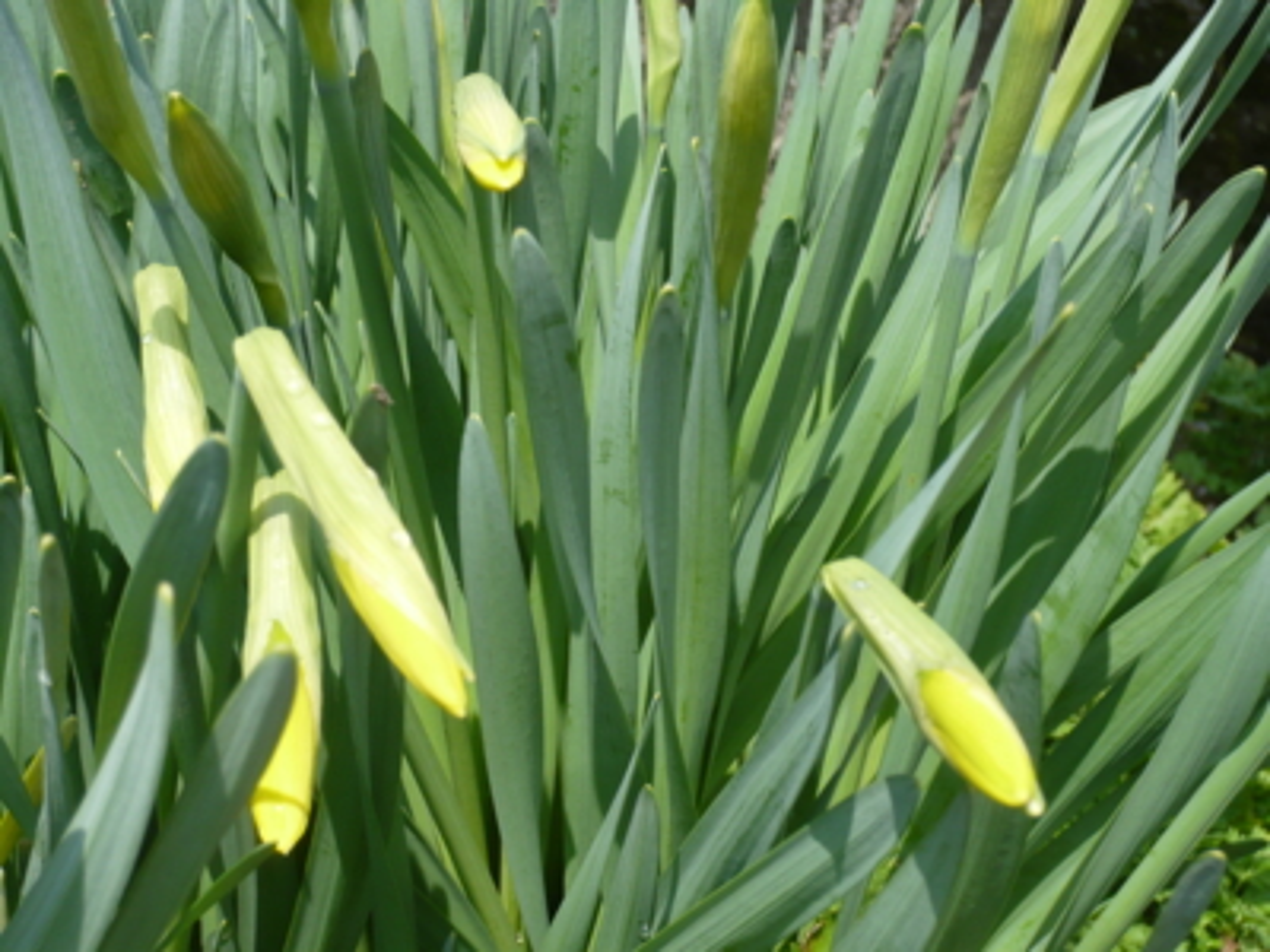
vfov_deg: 25.2
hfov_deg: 33.2
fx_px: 2128
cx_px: 635
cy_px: 476
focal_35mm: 58
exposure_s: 1/500
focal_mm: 9.5
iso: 100
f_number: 4.1
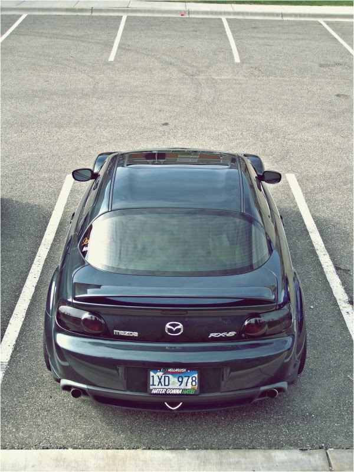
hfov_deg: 25.7
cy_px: 236
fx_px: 777
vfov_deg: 33.8
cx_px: 177
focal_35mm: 57
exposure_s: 1/200
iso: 64
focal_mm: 9.4
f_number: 3.2
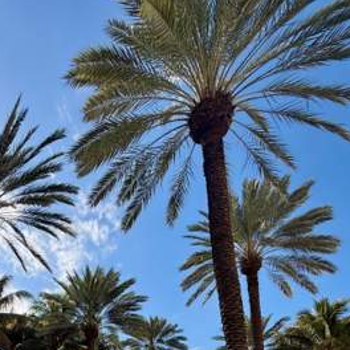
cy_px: 398
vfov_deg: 41.3
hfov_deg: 49.9
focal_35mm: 30
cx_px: 57
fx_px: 343
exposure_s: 1/1211
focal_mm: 2.22
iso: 32
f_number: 2.2
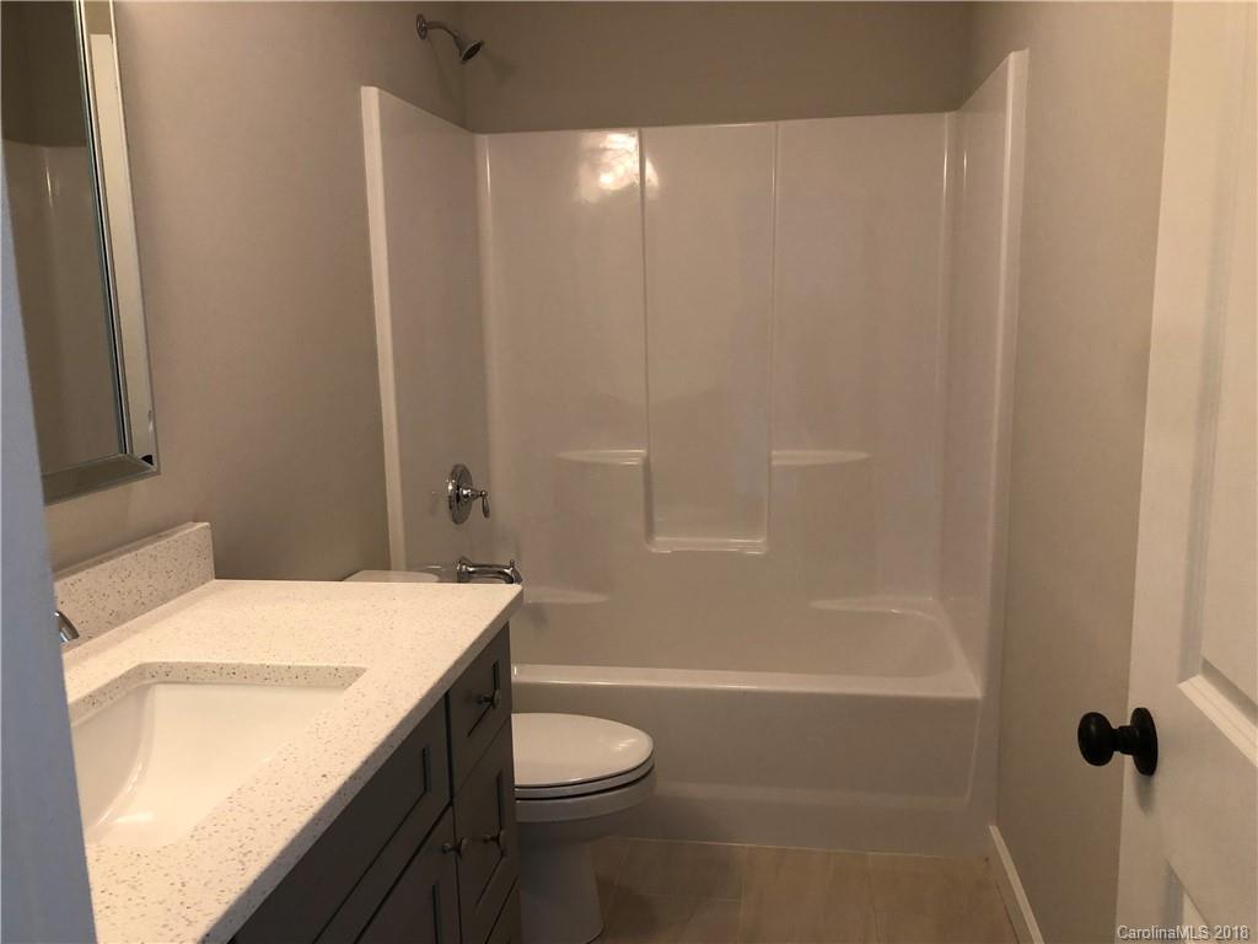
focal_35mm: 28
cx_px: 629
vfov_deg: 49.7
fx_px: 1018
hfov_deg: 63.4
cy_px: 472
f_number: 1.8
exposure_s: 1/30
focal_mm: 3.99
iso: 40
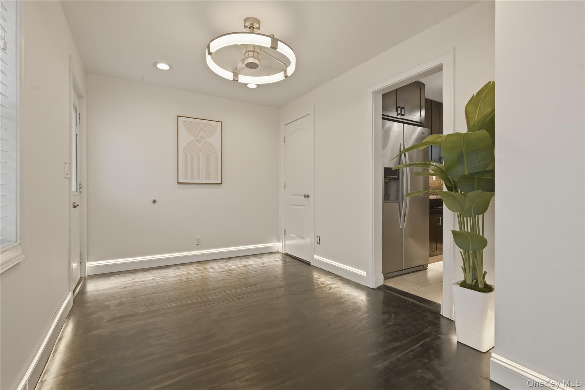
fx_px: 268
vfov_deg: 72.0
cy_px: 195
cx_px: 292
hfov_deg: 95.0
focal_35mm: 16
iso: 250
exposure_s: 1/15
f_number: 11
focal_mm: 16.5
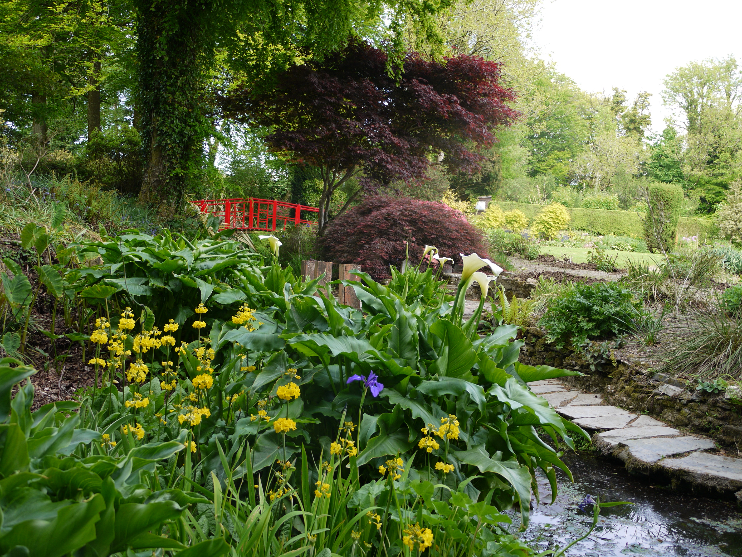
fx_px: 686
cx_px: 371
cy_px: 278
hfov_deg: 56.8
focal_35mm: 32
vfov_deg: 44.2
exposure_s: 1/125
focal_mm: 16
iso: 100
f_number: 4
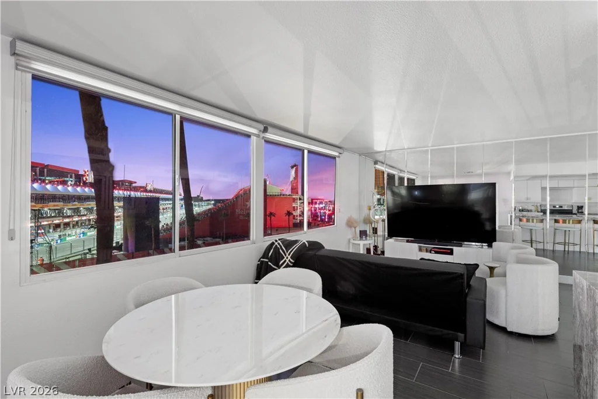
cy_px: 200
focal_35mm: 17
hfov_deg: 93.3
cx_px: 299
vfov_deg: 70.5
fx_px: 282
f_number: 10
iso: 640
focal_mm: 17
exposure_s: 30
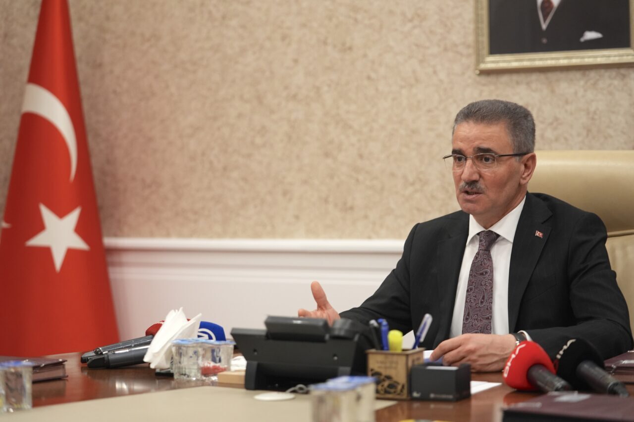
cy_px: 211
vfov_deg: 16.5
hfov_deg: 24.5
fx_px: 1461
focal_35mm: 83
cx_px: 317
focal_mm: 83
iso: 2000
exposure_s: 1/100
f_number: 2.8
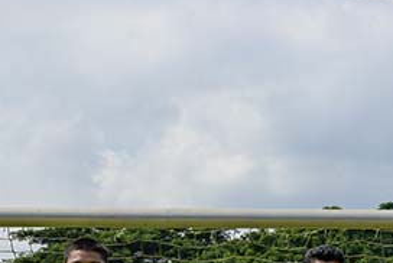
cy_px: 374
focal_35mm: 148
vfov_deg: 9.1
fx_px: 1617
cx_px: 322
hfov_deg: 13.8
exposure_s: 1/640
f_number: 8
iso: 280
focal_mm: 42
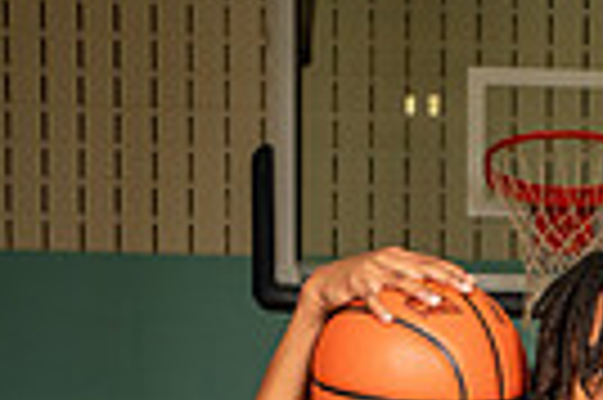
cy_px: 948
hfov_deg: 15.7
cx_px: 639
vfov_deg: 9.5
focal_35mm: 128
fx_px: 2141
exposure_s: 1/320
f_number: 6.3
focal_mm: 38
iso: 640
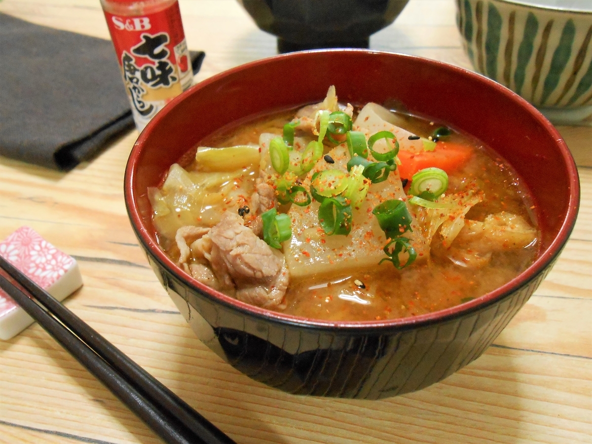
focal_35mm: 30
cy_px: 222
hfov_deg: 60.0
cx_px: 296
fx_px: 513
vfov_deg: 46.8
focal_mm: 5.3
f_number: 3.8
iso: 800
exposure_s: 1/25
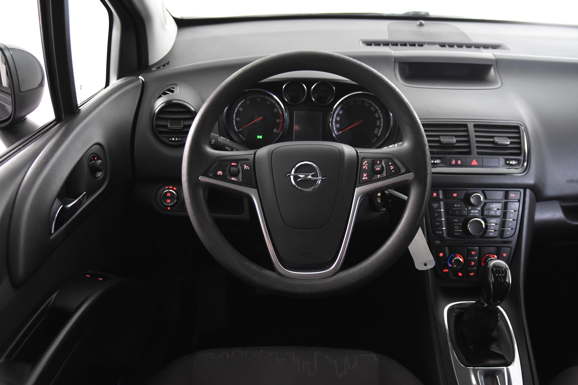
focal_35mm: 30
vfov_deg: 43.6
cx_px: 289
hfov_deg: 61.9
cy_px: 192
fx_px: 482
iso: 2000
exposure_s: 1/30
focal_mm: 20
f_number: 2.8
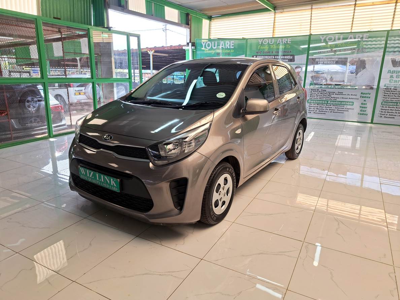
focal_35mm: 24
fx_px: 277
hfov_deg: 71.6
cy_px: 150
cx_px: 200
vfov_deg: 56.8
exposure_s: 1/129
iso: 50
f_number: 1.8
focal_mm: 5.23
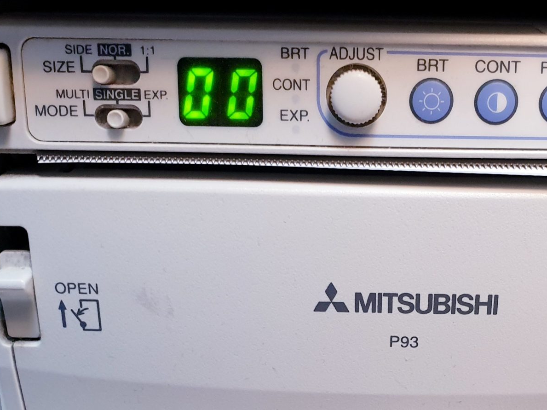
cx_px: 385
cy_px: 373
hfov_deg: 33.9
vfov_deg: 25.3
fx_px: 885
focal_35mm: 56
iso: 250
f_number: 2.4
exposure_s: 1/50
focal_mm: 4.3
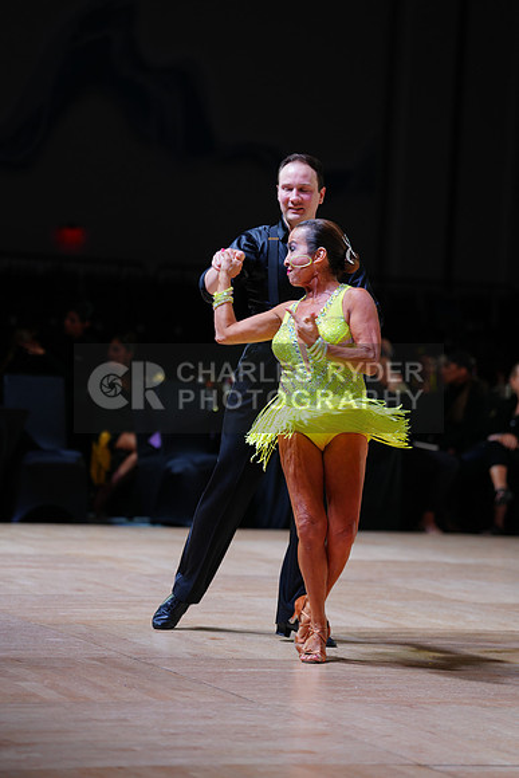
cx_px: 260
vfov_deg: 16.5
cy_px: 389
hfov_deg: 11.1
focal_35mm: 124
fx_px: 2680
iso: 400
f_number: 2.8
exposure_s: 1/400
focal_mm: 124
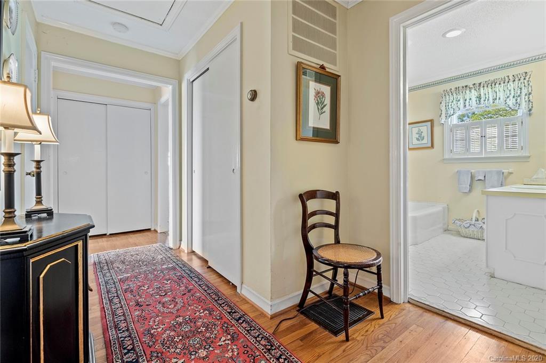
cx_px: 273
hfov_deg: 96.8
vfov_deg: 73.7
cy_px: 182
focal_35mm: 16
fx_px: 242
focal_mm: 16
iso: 200
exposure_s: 4
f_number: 11
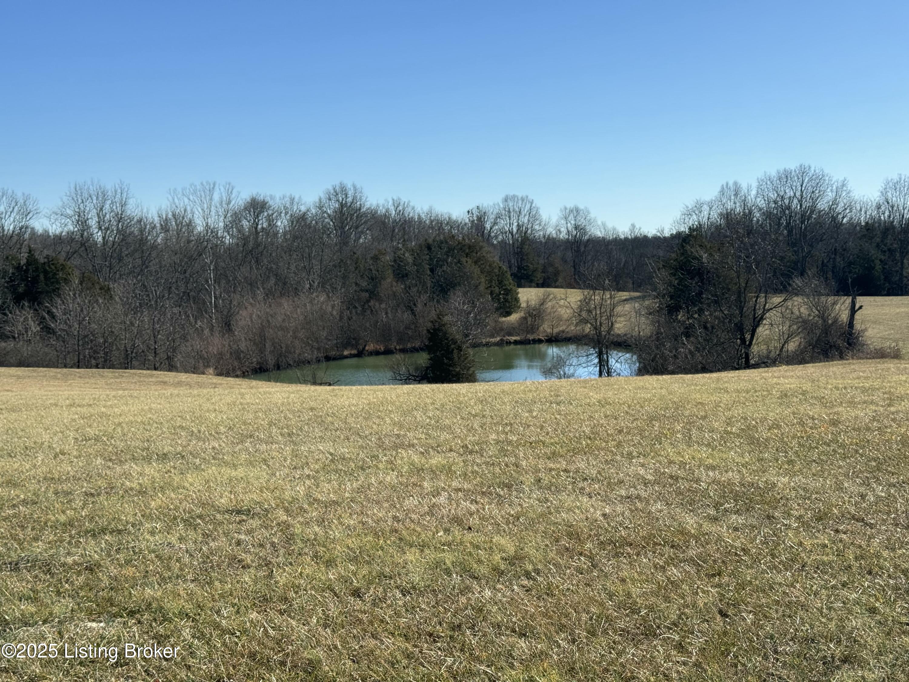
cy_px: 341
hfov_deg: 39.7
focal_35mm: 48
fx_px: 1260
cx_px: 454
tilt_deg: -5.9
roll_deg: +0.4
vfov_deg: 30.3
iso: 64
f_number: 1.78
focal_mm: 6.86
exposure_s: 1/3425
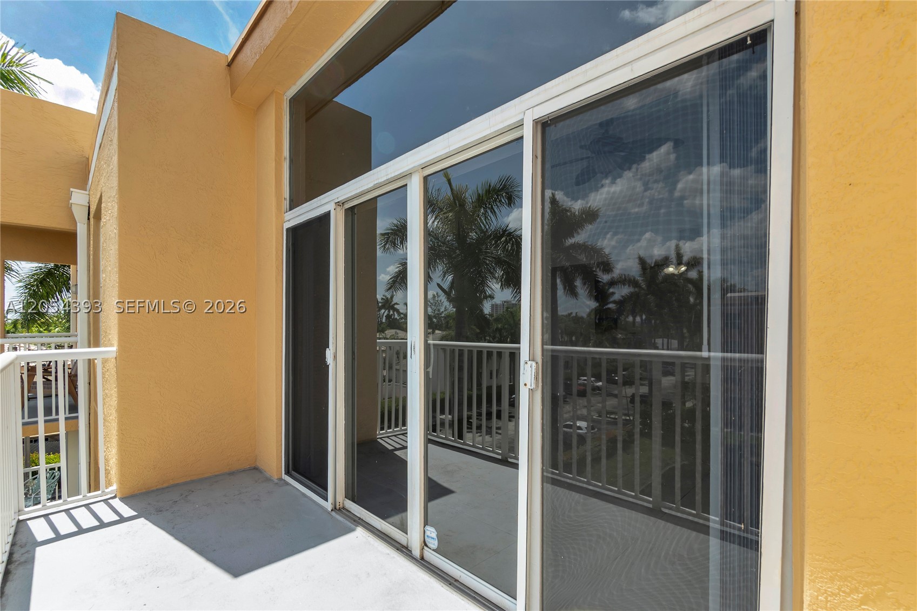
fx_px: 382
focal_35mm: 15
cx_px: 458
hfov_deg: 100.4
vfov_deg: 77.3
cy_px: 306
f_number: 8
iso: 200
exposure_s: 1/160
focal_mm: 10
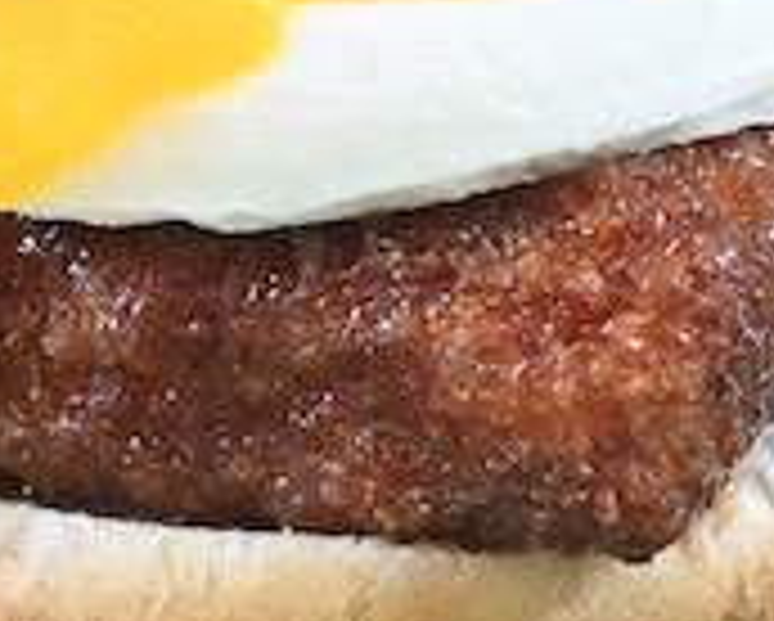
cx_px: 1332
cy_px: -7
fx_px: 7499
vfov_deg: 4.7
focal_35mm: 327
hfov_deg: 5.8
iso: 6400
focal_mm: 60
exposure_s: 1/200
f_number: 9
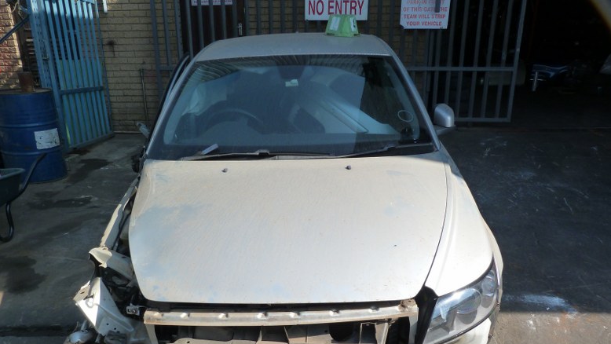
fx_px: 454
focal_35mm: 28
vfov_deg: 40.9
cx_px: 301
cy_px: 235
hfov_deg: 67.9
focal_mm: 4.5
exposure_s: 1/250
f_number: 4.5
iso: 125
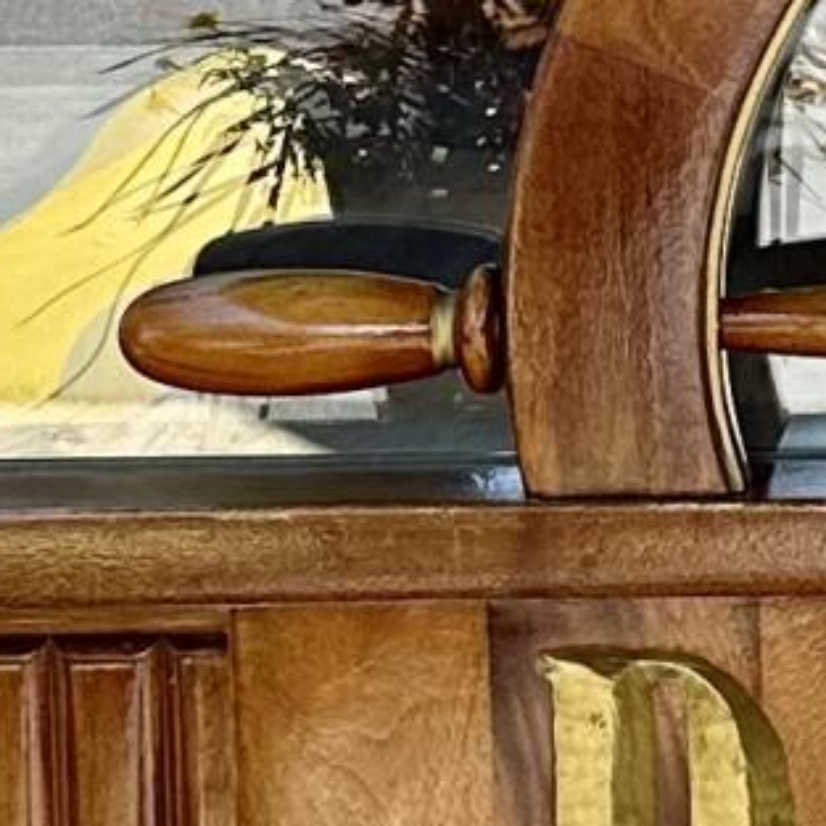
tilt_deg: -5.8
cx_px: 1436
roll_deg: +0.8
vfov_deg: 8.5
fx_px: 5480
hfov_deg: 8.3
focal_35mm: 203
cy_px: -177
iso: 80
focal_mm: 6.86
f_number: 1.78
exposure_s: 1/1095
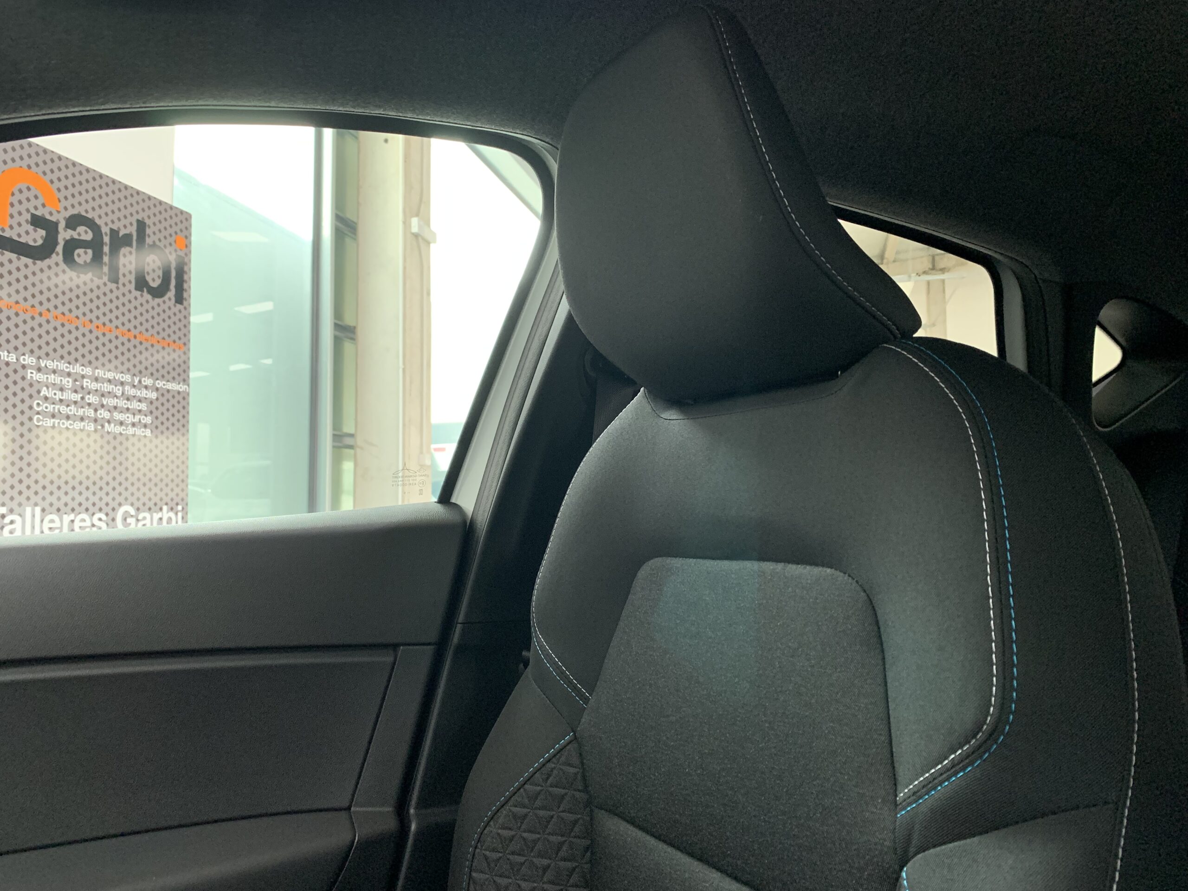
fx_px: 892
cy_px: 446
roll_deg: -0.1
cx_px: 594
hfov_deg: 67.3
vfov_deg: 53.1
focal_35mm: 26
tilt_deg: +4.5
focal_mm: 4.25
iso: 320
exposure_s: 1/60
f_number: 1.8
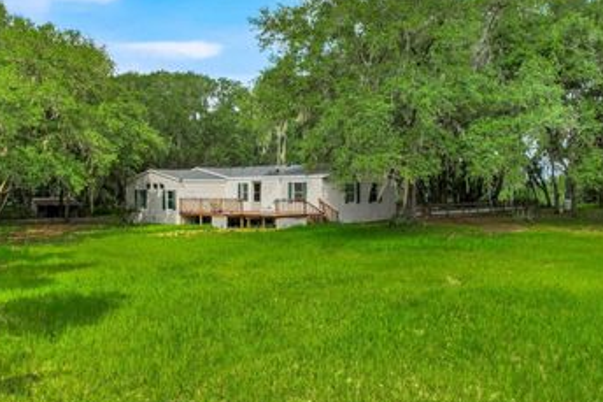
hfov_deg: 58.7
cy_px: 187
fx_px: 536
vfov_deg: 41.1
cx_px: 305
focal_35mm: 32
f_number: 2.8
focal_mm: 8.38
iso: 100
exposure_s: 1/160
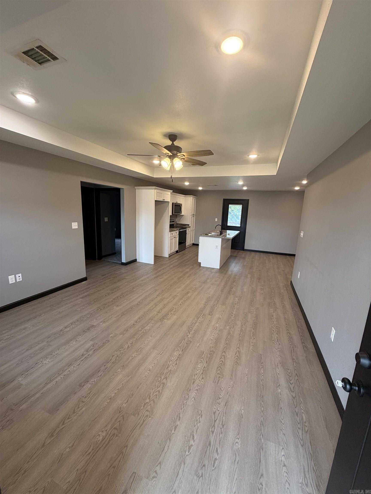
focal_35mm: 14
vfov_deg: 102.1
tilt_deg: -10.2
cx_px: 186
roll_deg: -2.3
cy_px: 247
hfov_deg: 85.7
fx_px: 200
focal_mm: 2.22
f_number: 2.2
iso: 160
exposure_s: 1/60
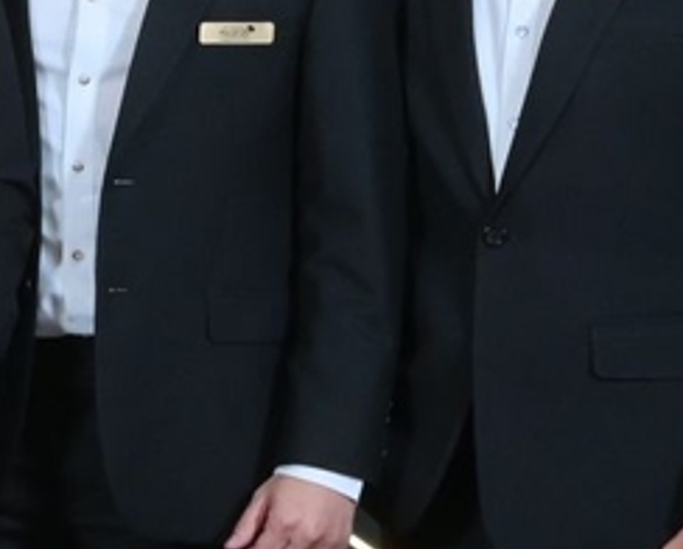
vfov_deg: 5.8
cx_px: -1668
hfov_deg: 6.4
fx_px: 5362
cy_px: -139
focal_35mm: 265
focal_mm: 34.5
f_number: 5.6
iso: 2000
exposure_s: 1/125
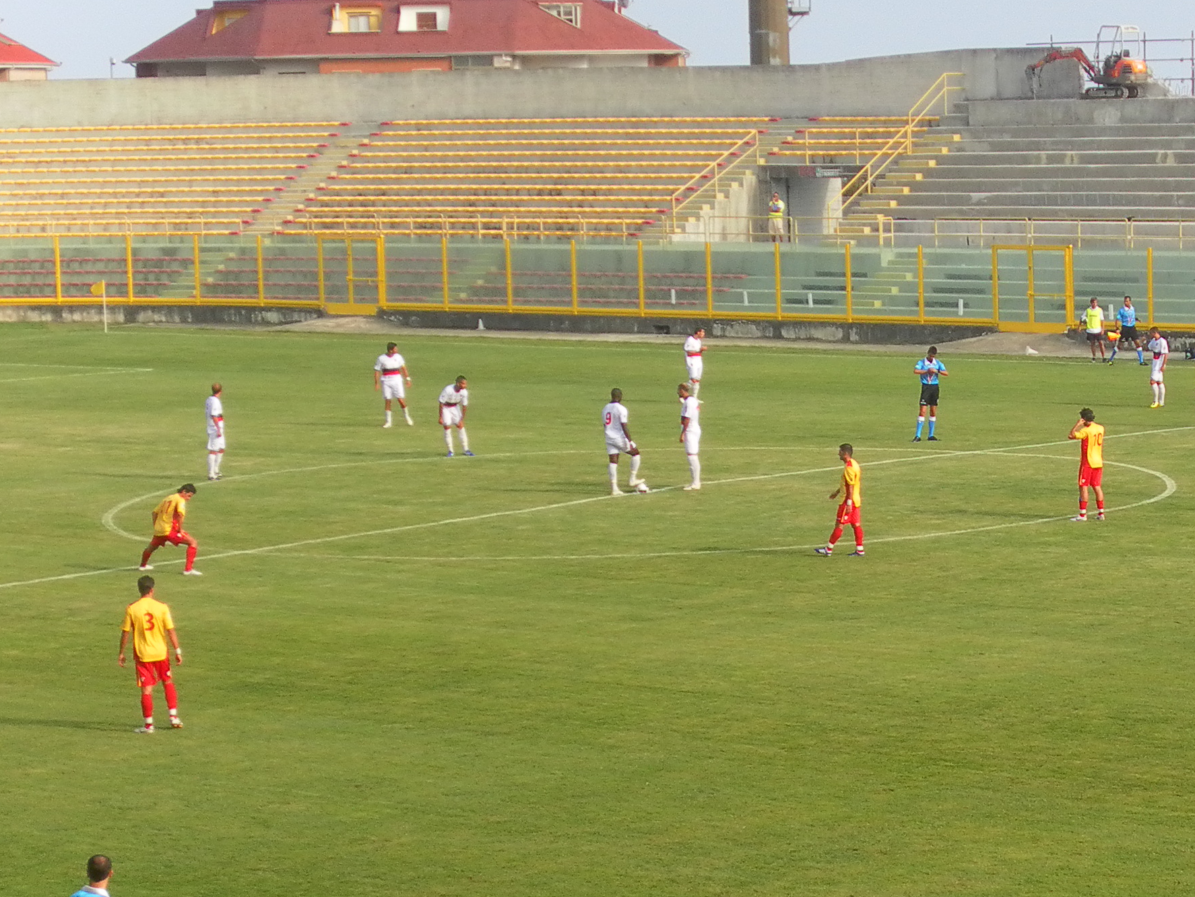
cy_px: 551
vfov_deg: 11.9
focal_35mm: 124
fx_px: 4281
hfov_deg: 15.7
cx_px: 1096
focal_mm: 9.8
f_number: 4.8
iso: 80
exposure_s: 1/250
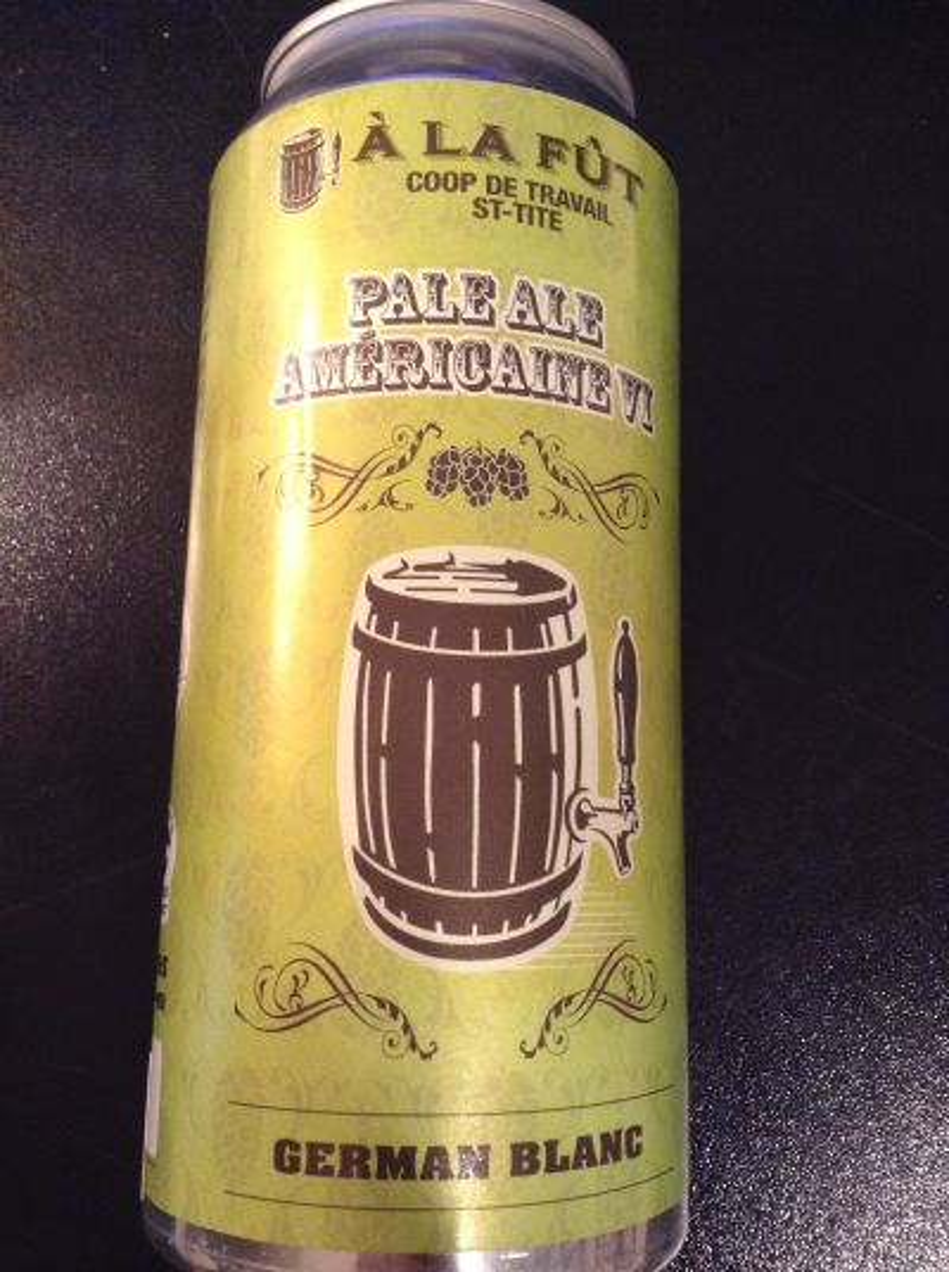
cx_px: 474
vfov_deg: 55.4
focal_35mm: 33
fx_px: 1210
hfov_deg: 42.8
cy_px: 636
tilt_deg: -79.4
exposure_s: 1/24
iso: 125
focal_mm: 3.3
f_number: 2.4
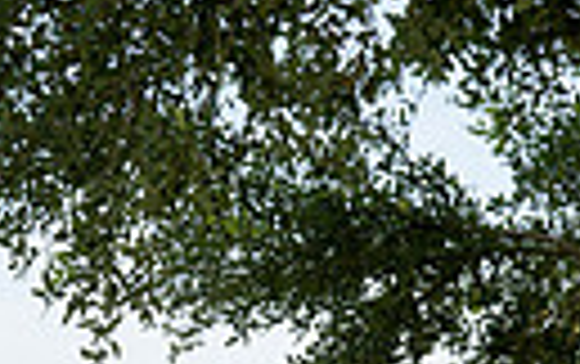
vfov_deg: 9.5
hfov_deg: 17.1
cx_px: 117
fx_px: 1915
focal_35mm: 121
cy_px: 917
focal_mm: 34
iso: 400
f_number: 8
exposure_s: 1/250
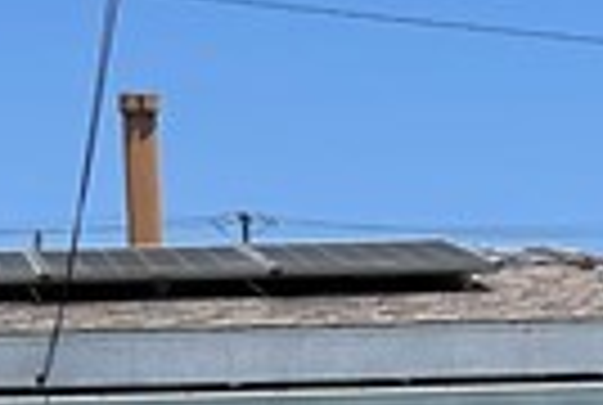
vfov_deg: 6.3
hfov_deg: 10.0
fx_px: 3458
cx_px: 216
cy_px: 1112
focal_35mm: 206
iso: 50
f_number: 1.5
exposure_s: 1/5882
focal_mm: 5.7
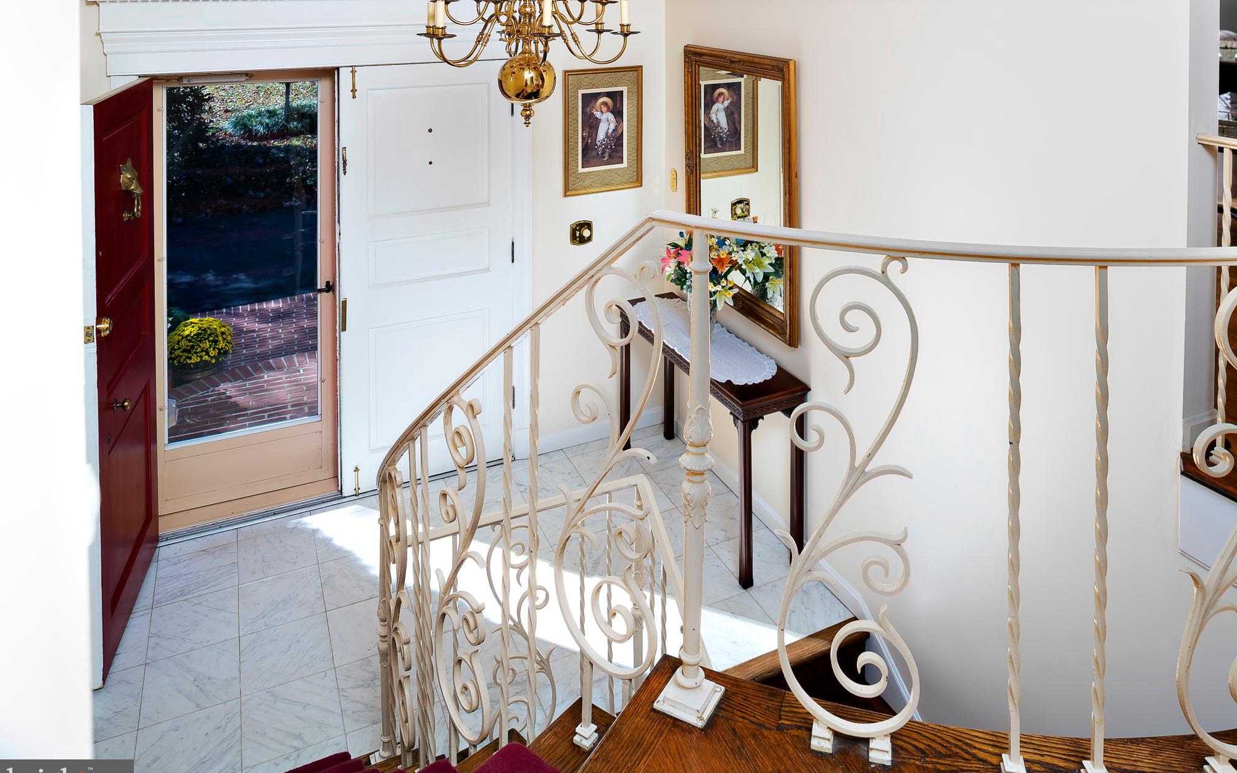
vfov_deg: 49.3
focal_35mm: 25
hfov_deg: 72.5
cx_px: 629
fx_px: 843
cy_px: 383
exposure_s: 1/200
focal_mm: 24
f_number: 8
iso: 320
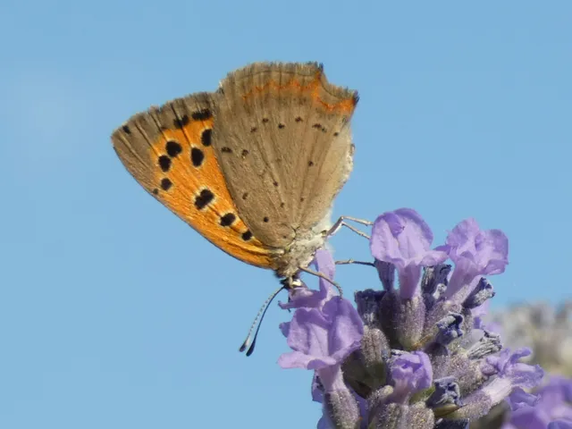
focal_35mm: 169
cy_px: 214
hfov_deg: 11.7
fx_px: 2793
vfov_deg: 8.8
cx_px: 286
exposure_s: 1/250
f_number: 5.5
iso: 80
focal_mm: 30.2
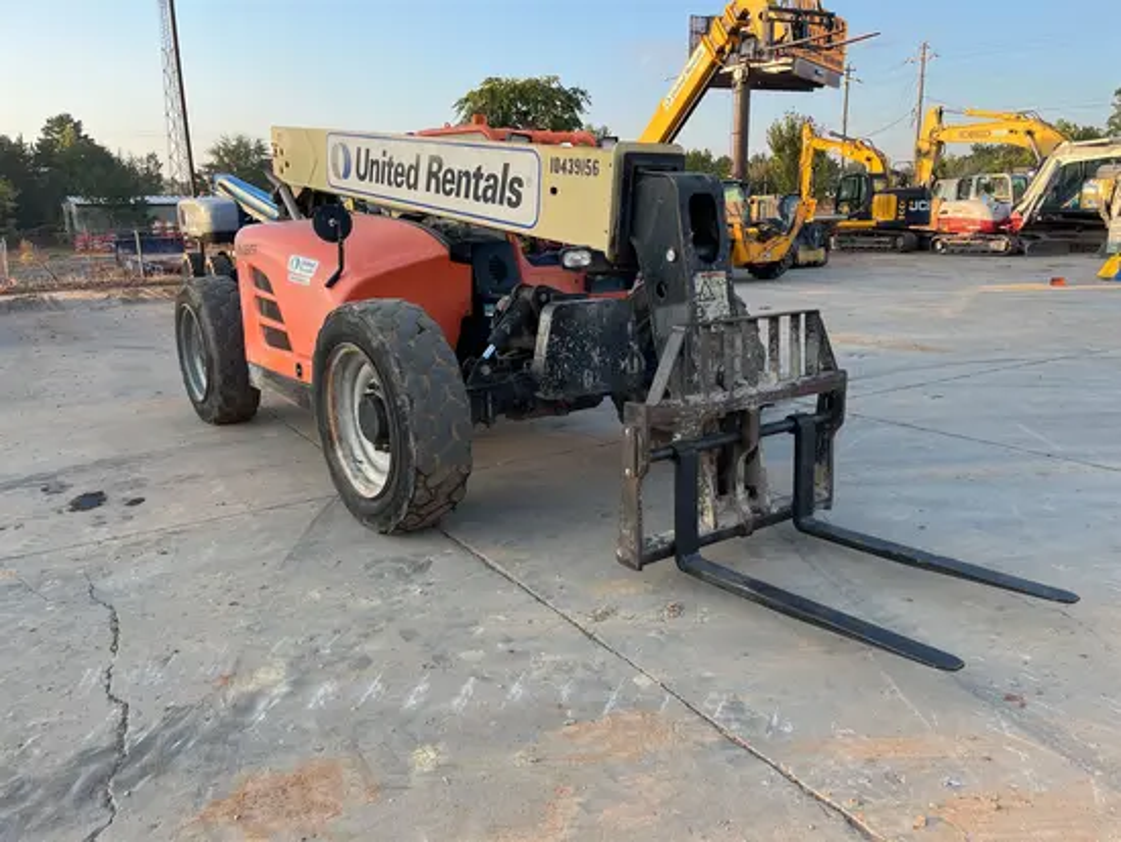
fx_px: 842
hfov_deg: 67.3
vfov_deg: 53.1
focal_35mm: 26
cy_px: 421
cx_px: 560
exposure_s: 1/484
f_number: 1.6
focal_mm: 5.1
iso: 50
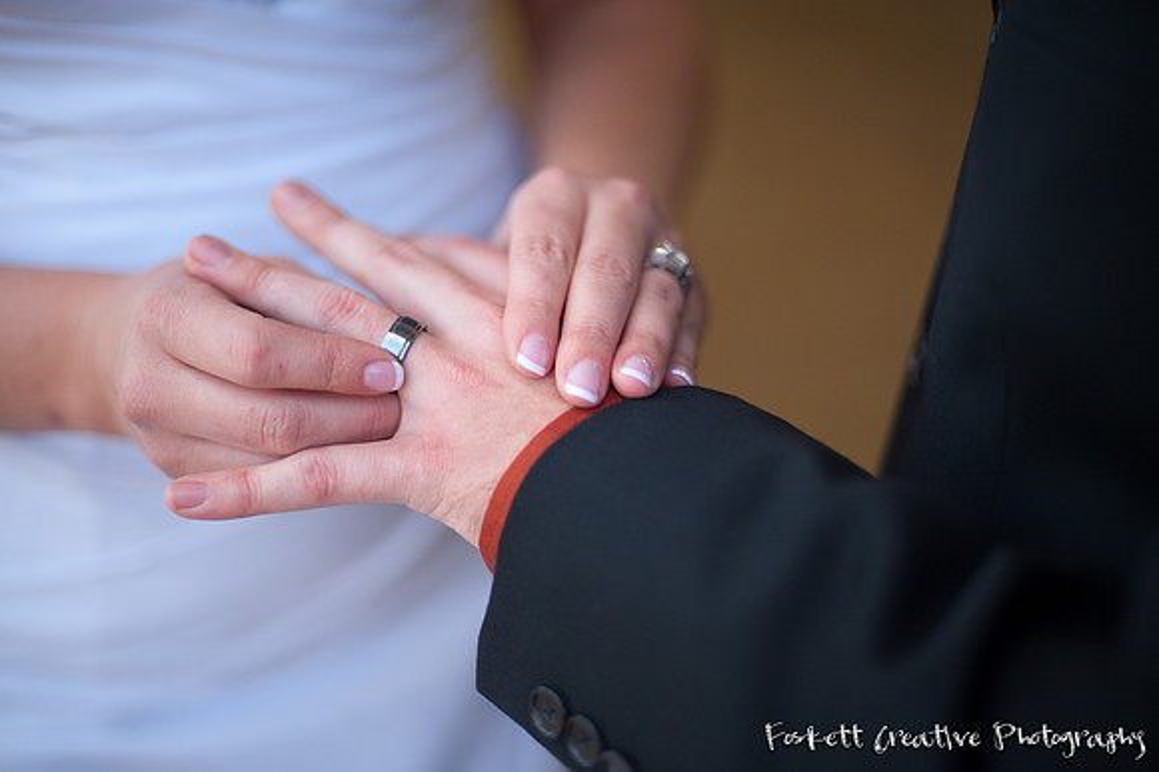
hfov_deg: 39.6
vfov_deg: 27.0
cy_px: 386
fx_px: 1609
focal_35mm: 50
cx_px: 580
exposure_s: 1/200
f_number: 1.4
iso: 640
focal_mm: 50
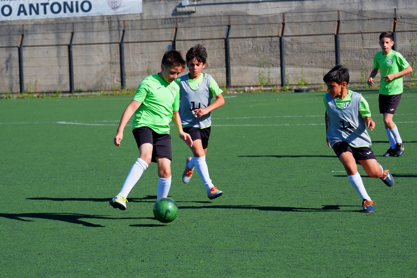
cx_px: 208
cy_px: 139
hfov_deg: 13.5
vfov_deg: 9.0
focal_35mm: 152
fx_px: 1761
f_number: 5.4
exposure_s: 1/2200
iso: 400
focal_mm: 101.2
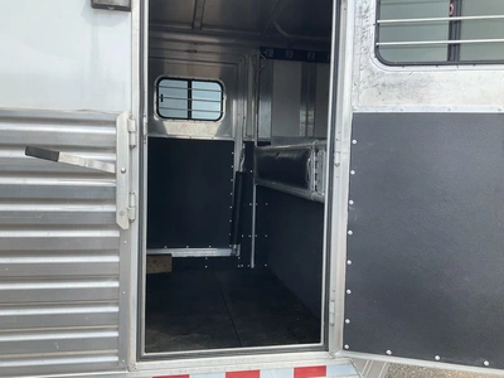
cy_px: 189
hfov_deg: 61.7
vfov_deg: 48.2
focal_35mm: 29
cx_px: 252
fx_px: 422
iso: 25
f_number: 1.8
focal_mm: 3
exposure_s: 1/792
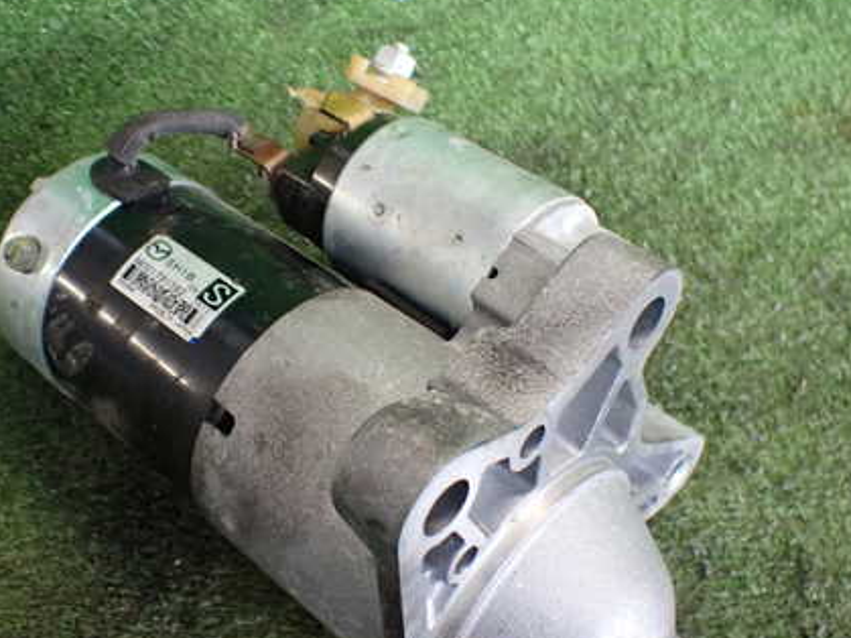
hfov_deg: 43.8
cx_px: 376
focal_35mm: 43
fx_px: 1057
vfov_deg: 33.5
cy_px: 378
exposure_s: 1/100
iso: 800
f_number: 2.3
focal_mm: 5.4
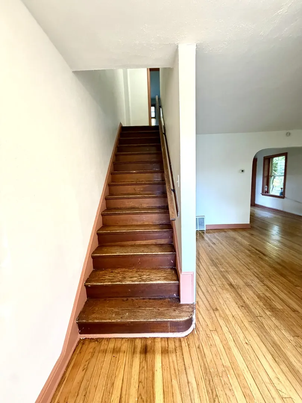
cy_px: 202
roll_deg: +1.1
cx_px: 151
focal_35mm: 14
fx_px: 163
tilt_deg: -7.8
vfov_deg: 102.1
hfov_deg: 85.7
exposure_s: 1/60
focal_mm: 2.22
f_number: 2.2
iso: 320
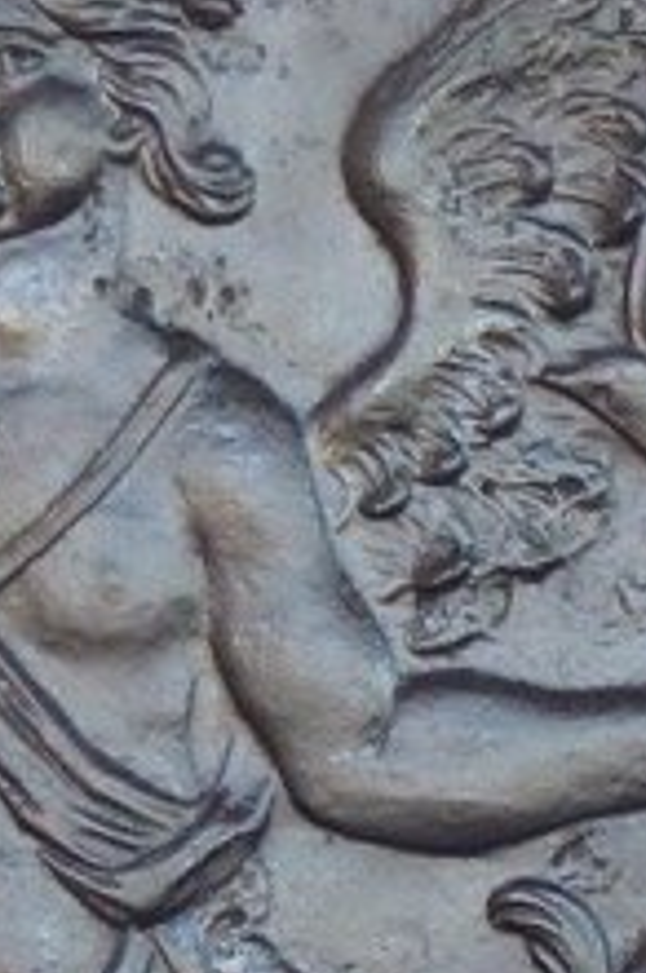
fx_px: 6291
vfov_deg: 8.7
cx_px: 1106
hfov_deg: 5.8
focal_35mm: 233
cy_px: 1398
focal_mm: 7.4
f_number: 3.9
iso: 200
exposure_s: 1/40
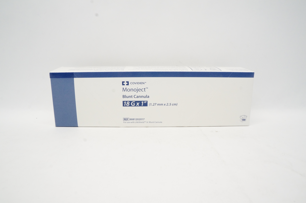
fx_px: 229
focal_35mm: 27
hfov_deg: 67.4
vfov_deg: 47.8
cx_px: 153
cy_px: 102
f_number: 13
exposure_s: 1/30
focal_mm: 18
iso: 1600
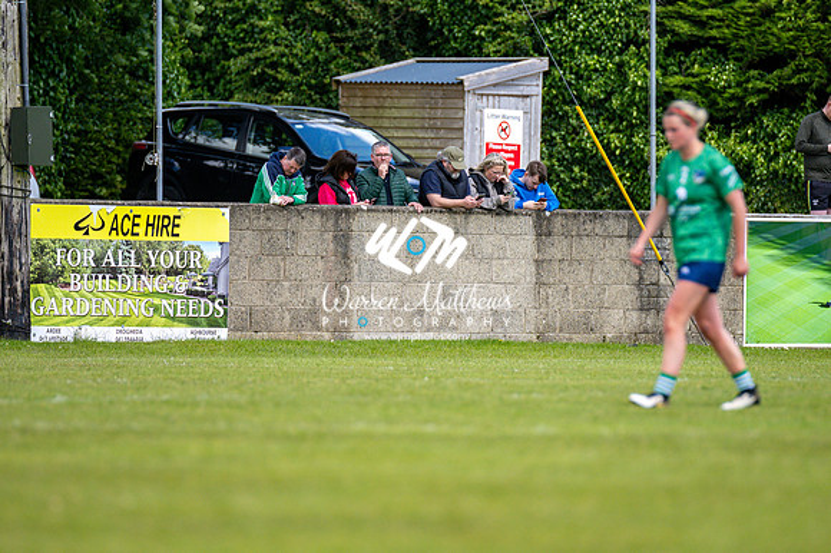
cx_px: 416
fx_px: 10381
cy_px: 276
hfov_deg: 4.6
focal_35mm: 450
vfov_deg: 3.1
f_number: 2.8
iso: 250
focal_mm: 300
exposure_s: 1/3200
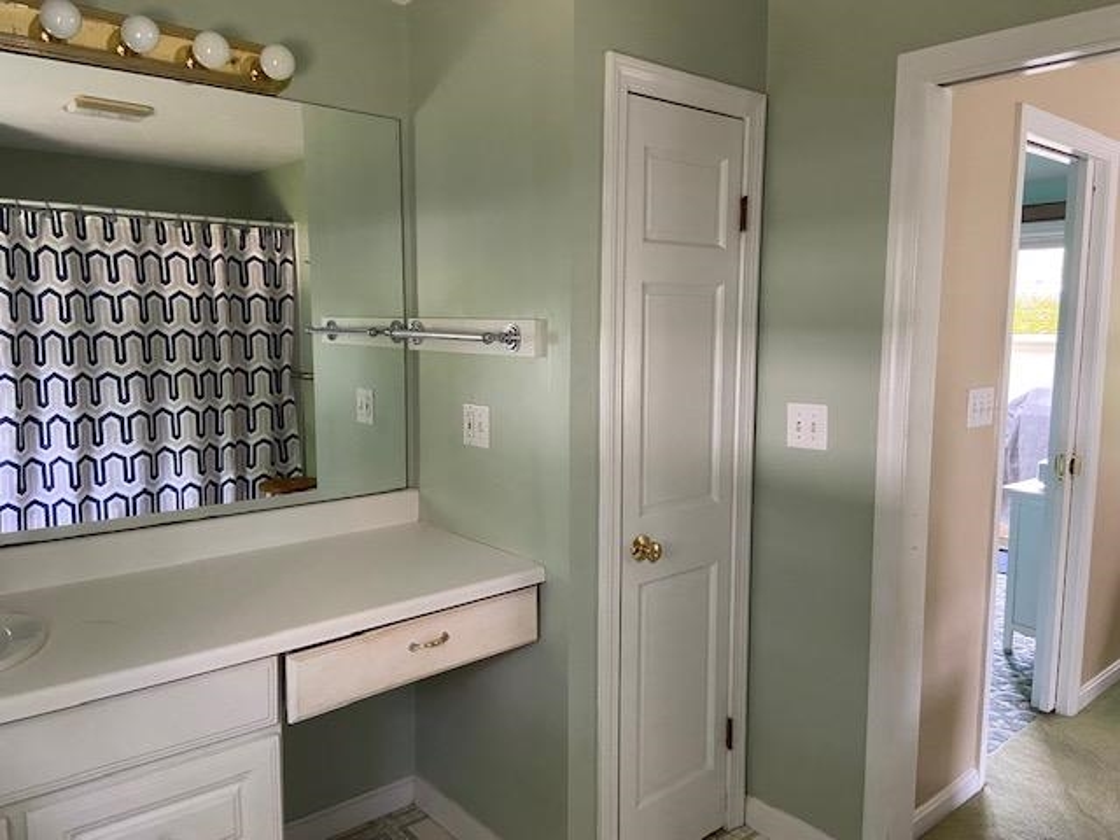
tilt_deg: -6.7
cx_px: 560
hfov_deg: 67.3
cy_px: 420
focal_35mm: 26
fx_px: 841
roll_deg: -1.1
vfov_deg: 53.1
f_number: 1.8
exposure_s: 1/60
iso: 320
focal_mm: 4.25
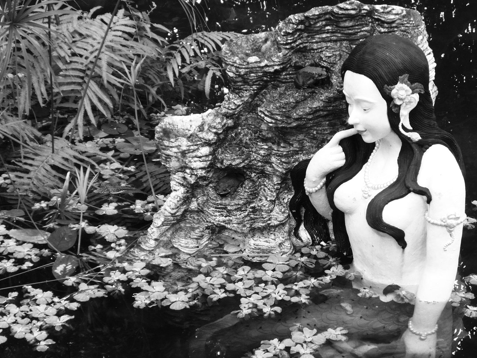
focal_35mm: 109
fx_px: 1502
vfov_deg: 13.6
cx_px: 231
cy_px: 199
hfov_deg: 18.0
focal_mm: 14.3
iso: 240
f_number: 4.4
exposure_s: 1/60
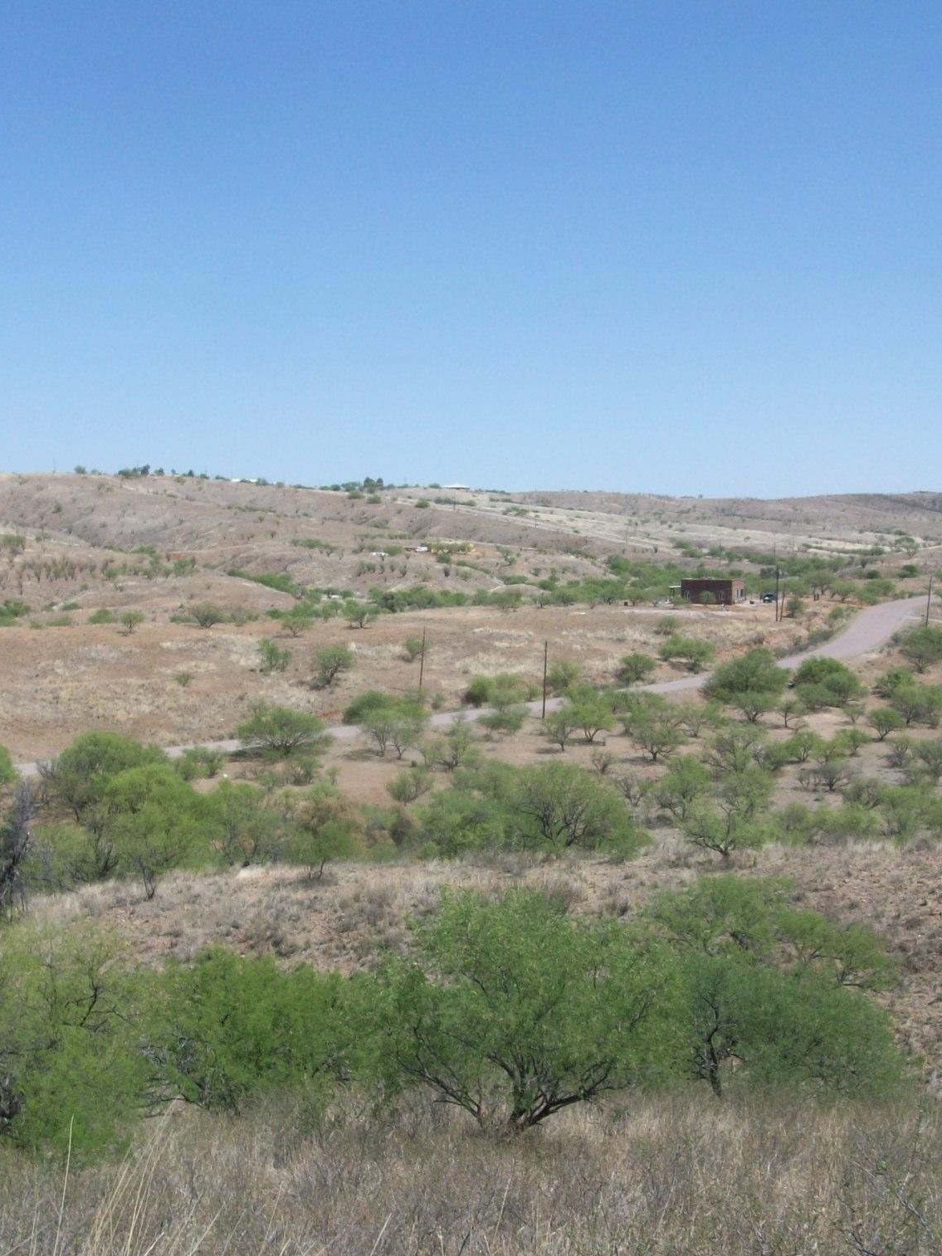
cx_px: 510
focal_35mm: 46
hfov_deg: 31.5
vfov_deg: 41.2
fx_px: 1670
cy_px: 630
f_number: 5.5
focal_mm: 5.7
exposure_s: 1/332
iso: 64
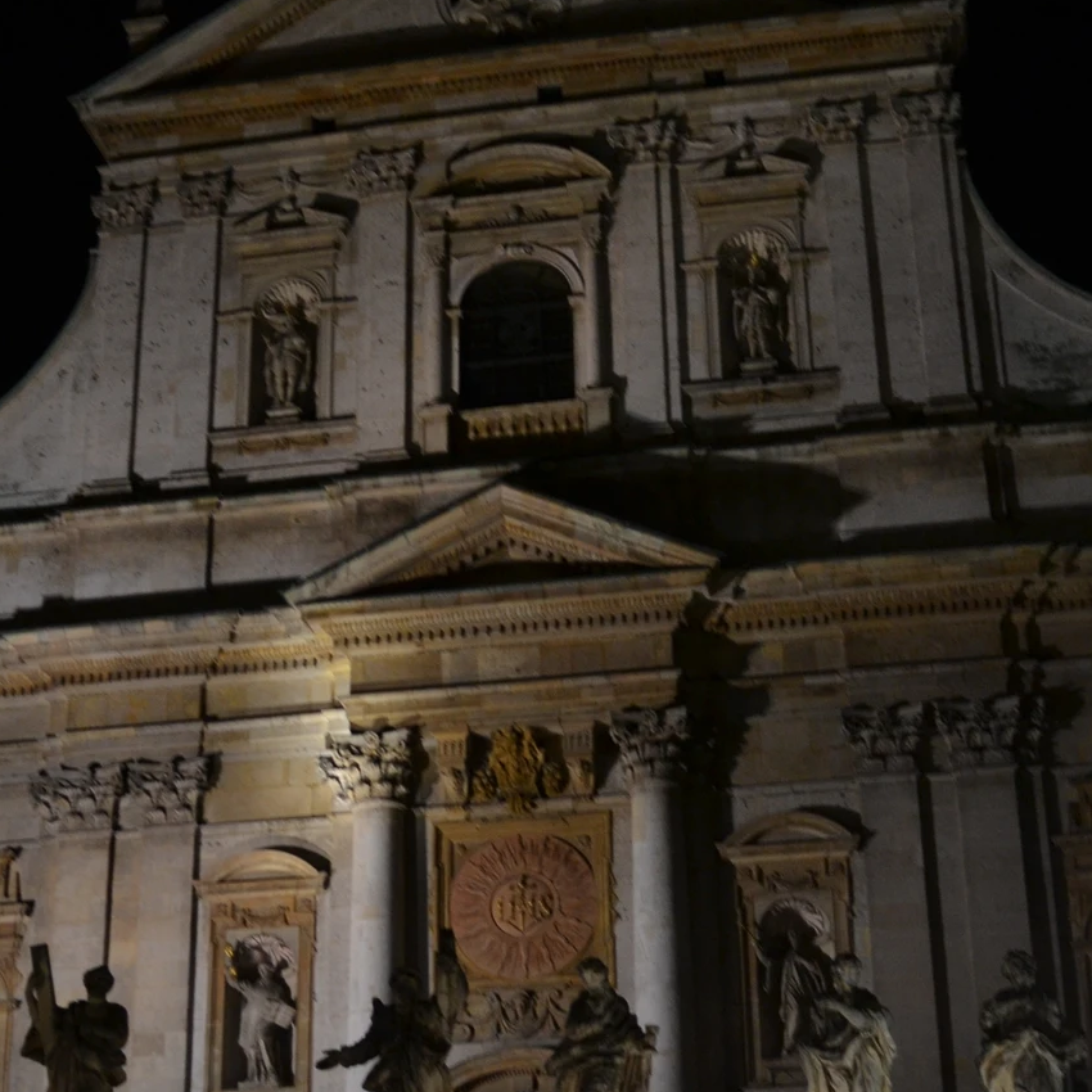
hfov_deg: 31.6
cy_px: 678
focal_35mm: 54
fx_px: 1927
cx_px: 537
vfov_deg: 31.5
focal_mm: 18
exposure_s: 1/15
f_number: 3.5
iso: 450
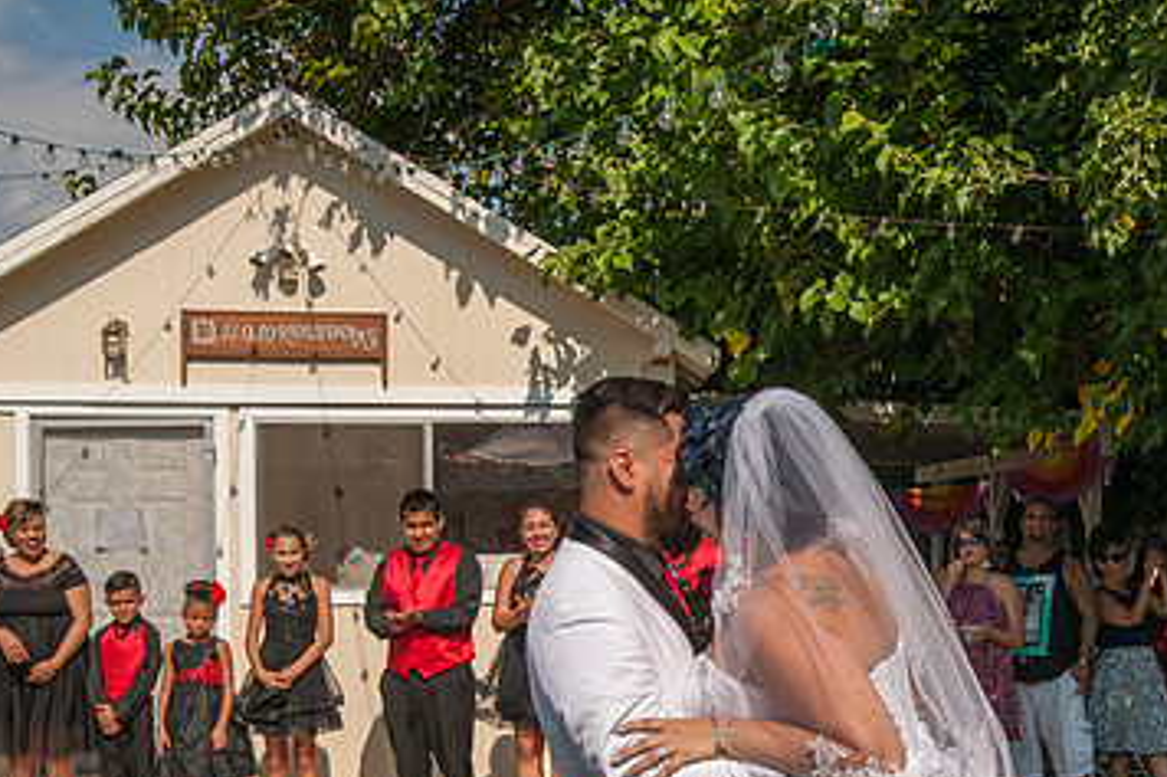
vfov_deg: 23.6
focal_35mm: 57
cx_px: 823
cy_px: 567
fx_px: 1847
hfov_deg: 34.6
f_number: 11
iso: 200
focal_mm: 35
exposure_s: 1/500
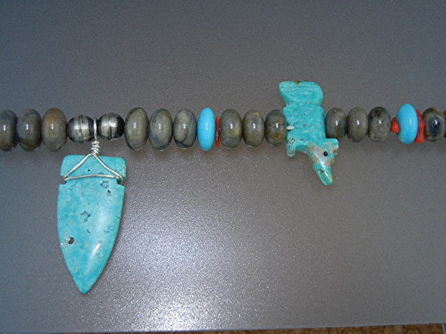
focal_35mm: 52
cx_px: 223
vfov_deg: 28.0
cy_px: 167
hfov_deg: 36.8
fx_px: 670
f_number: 3.9
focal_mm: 9.3
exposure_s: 1/30
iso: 200
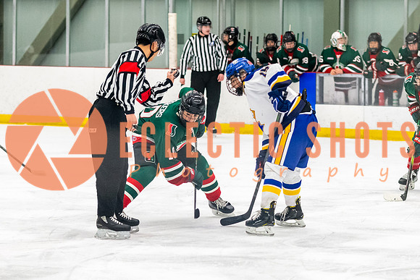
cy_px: 161
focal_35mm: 173
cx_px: 230
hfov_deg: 11.9
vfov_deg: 7.9
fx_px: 2017
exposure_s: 1/800
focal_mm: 92
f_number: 2.8
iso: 4000
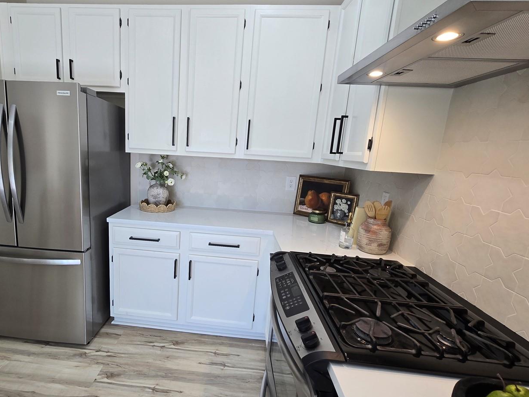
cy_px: 209
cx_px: 206
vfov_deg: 74.7
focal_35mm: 17
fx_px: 260
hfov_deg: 89.6
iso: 50
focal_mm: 2.2
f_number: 2.2
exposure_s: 1/60
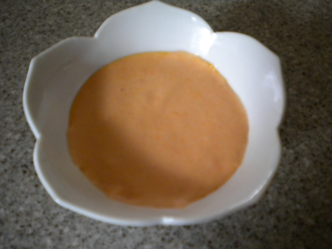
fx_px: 336
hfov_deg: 52.6
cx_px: 166
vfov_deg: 40.7
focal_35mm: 35
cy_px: 124
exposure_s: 1/38.5
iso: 400
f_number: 3.1
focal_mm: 6.3
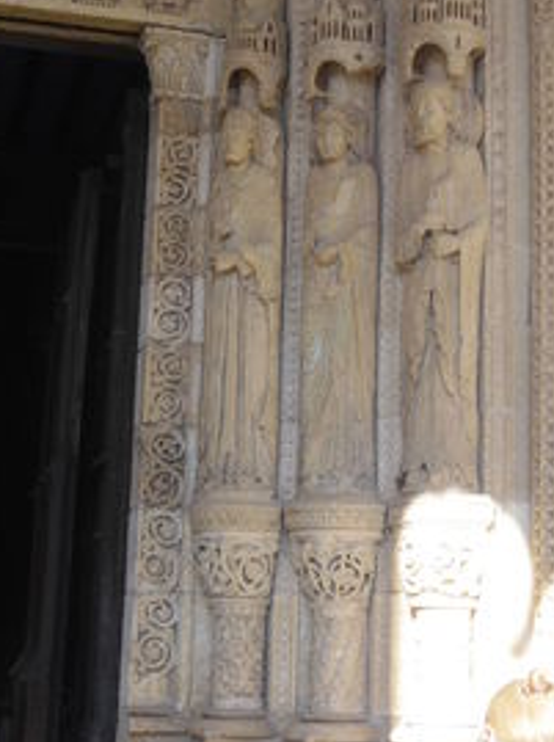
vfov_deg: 27.7
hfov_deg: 20.9
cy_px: 265
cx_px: 331
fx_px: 1497
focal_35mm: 70
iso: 64
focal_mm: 7.91
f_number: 3.4
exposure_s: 1/250
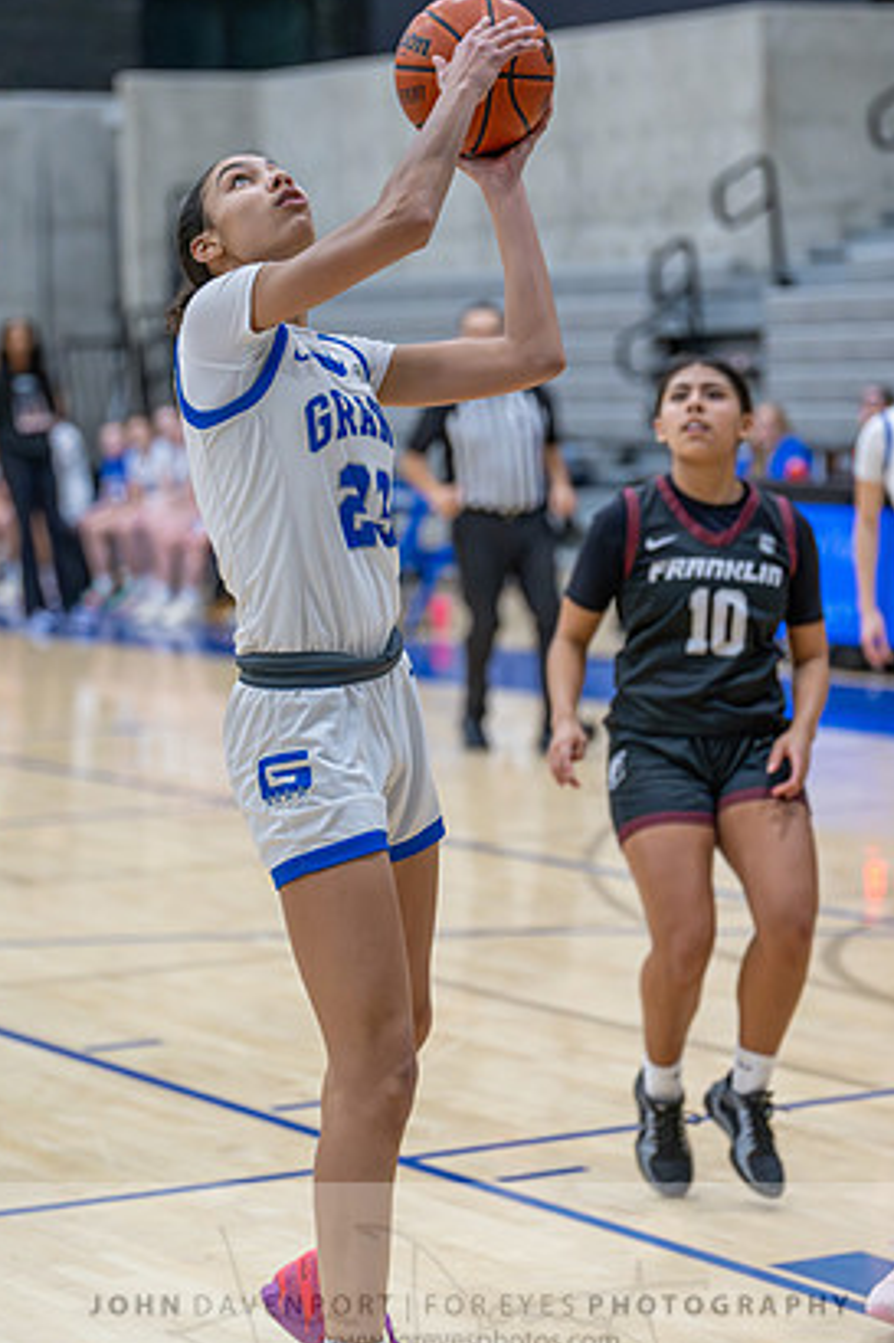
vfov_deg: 18.3
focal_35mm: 112
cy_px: 688
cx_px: 445
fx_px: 4175
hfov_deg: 12.2
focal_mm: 102
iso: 5000
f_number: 2.8
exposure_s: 1/1000
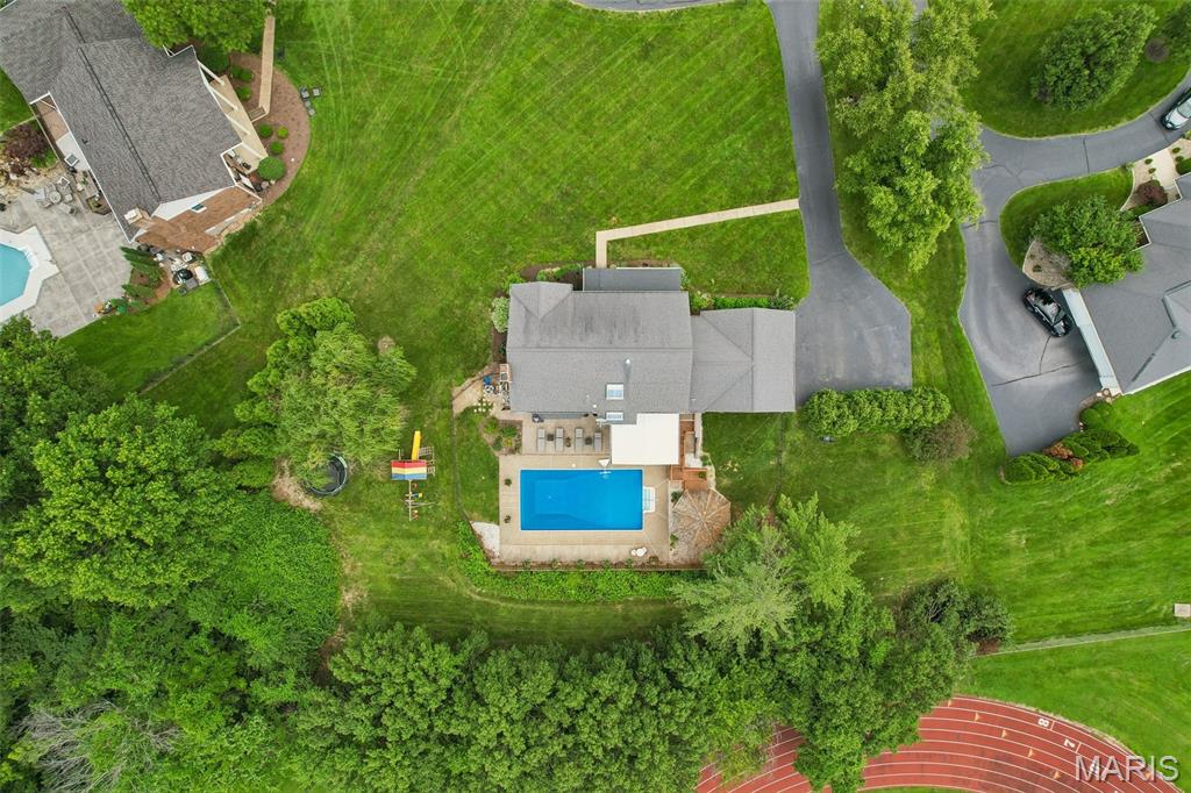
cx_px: 596
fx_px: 728
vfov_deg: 57.2
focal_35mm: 22
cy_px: 396
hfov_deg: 78.6
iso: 100
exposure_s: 1/800
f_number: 2.8
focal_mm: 8.4
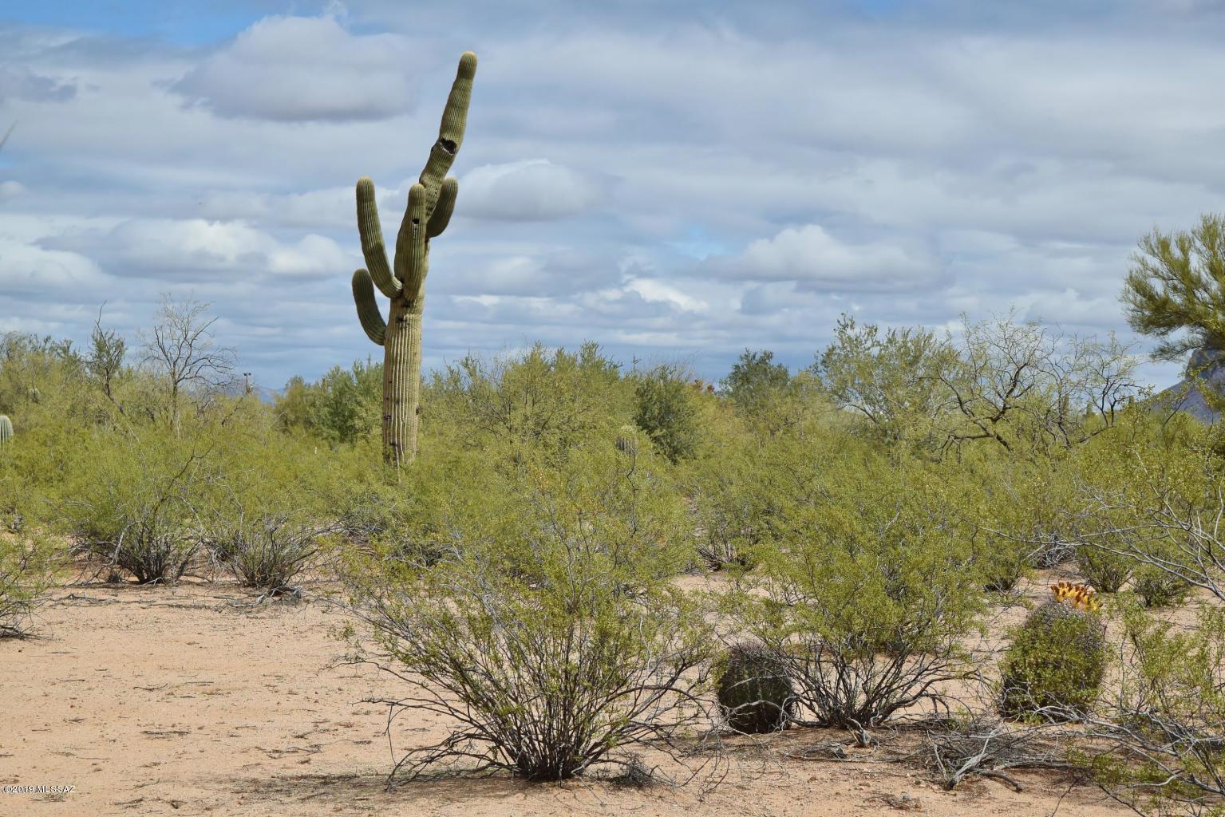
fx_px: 2808
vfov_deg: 16.6
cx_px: 612
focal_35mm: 82
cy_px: 408
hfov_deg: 24.6
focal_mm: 55
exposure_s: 1/4000
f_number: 8
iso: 640
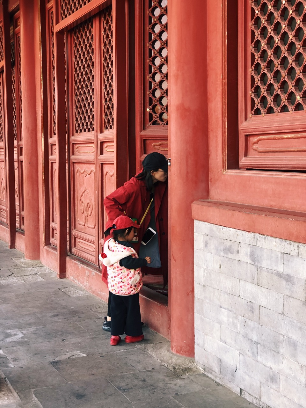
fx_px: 672
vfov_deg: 33.8
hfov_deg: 25.7
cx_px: 153
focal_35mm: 57
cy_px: 204
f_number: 2.8
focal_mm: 6.6
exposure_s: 1/30
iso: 20
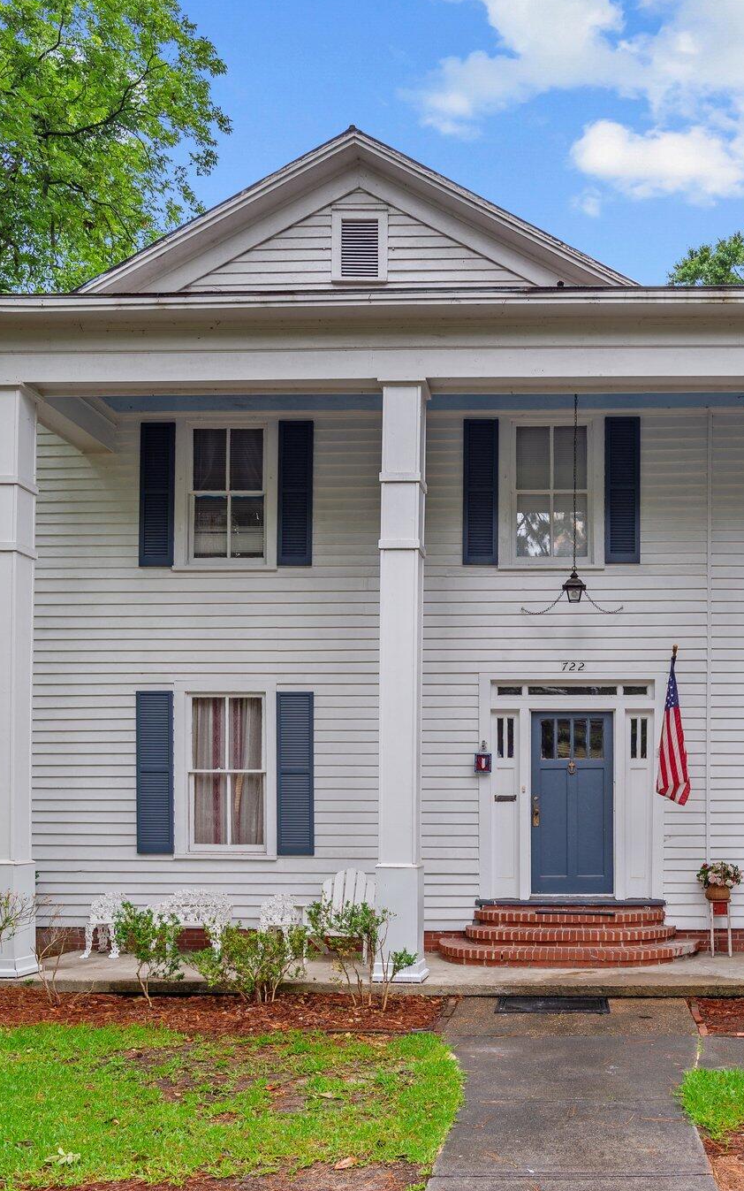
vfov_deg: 61.2
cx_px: 558
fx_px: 1006
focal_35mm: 31
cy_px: 597
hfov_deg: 39.5
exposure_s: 1/40
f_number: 8
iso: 100
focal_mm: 20
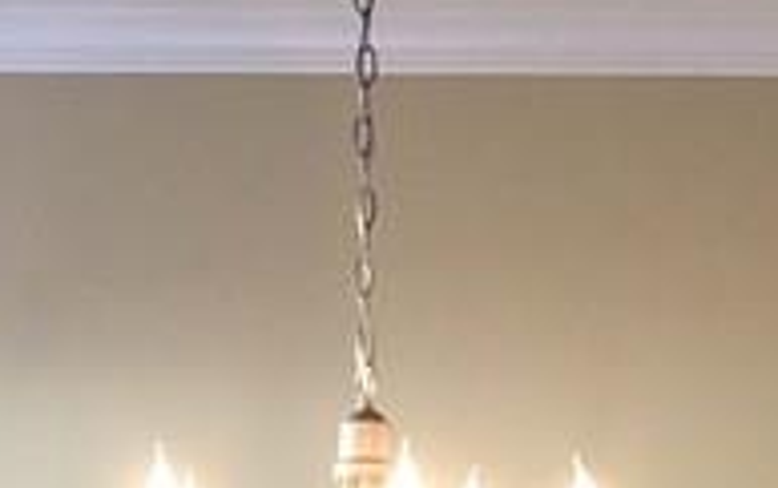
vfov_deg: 7.7
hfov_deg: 12.8
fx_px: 3459
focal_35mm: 163
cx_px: 371
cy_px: 1045
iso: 40
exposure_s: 1/15
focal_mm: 3.99
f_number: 1.8
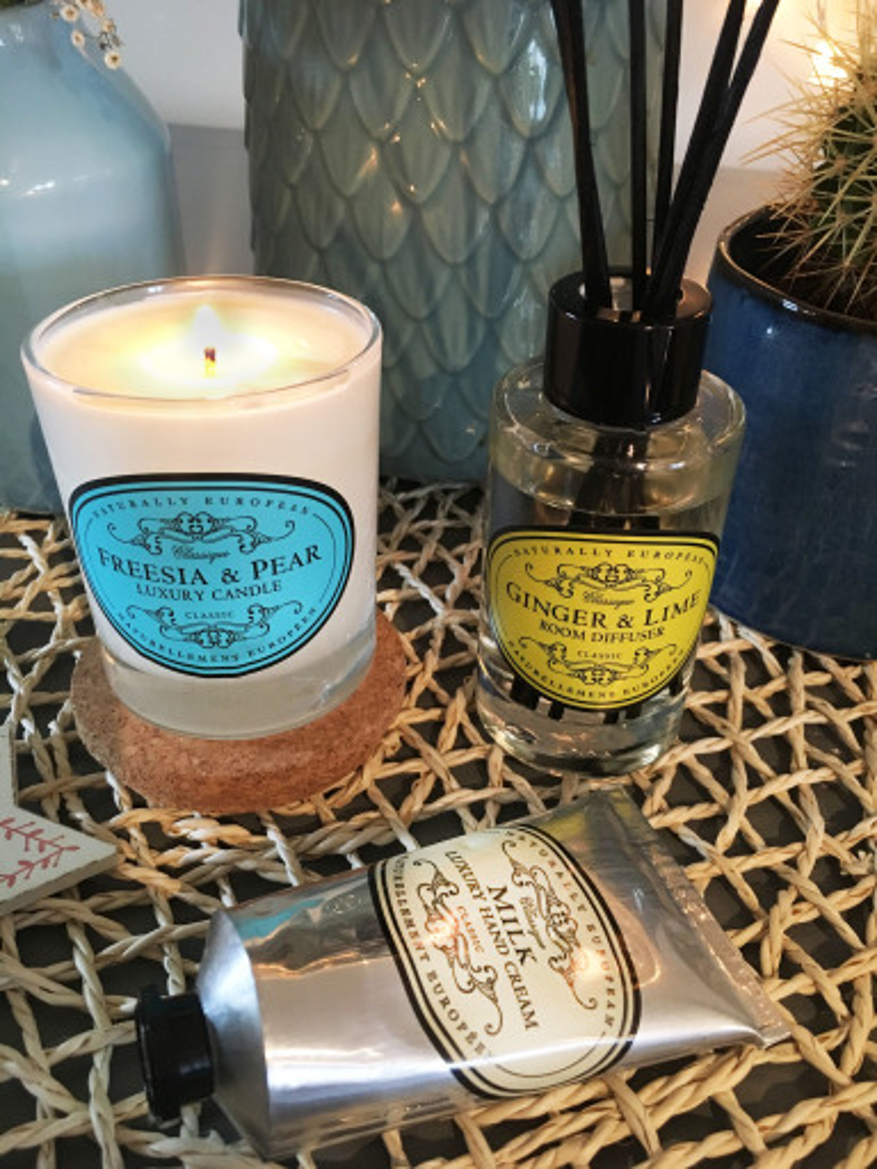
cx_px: 438
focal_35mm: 29
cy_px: 584
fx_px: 980
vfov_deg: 61.7
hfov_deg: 48.2
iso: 200
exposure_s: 1/33
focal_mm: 4.15
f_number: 2.2
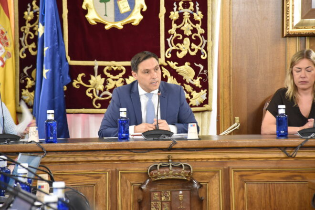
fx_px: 1837
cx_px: 158
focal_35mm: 210
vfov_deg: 6.5
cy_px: 105
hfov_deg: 9.8
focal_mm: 140
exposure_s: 1/25
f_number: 5.6
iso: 2000
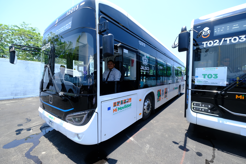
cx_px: 123
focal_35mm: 15
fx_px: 102
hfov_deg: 100.4
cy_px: 82
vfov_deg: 77.3
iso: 400
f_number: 4
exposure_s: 1/800
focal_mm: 10
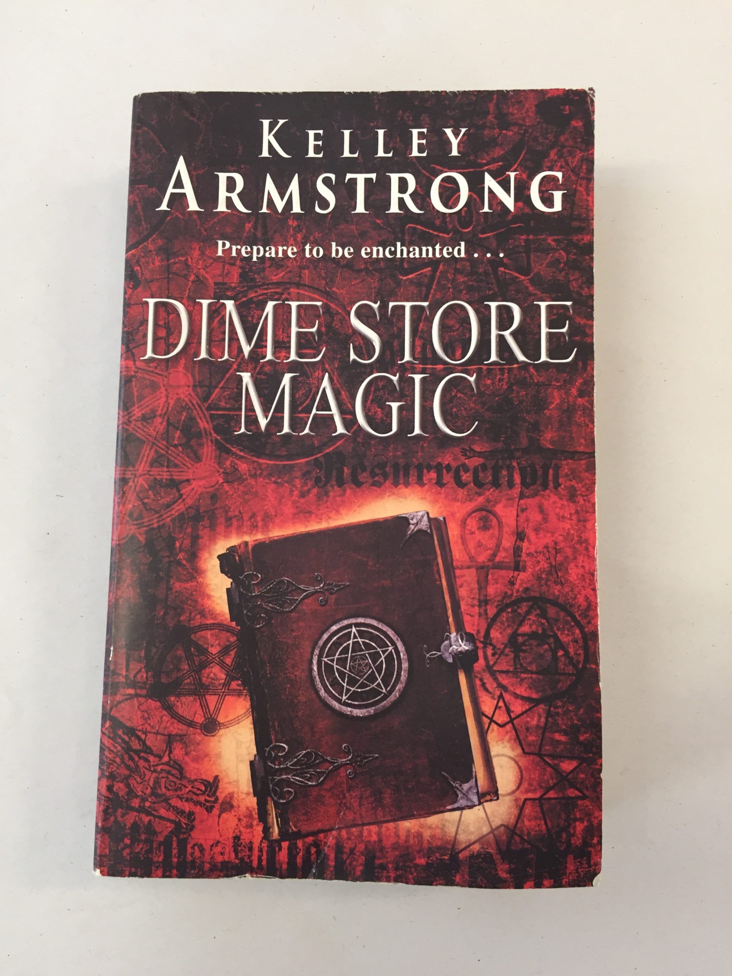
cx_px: 366
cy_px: 488
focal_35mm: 29
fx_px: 818
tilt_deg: -84.3
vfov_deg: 61.7
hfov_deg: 48.2
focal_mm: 4.15
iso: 125
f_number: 2.2
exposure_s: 1/33
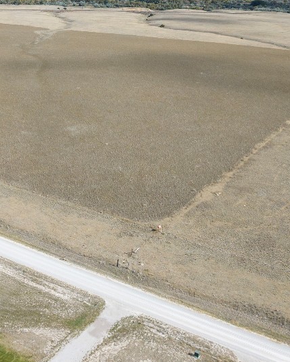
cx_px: 97
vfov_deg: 40.6
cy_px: 120
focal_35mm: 45
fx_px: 482
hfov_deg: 33.2
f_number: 2.8
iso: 100
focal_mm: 12.29
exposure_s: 1/160
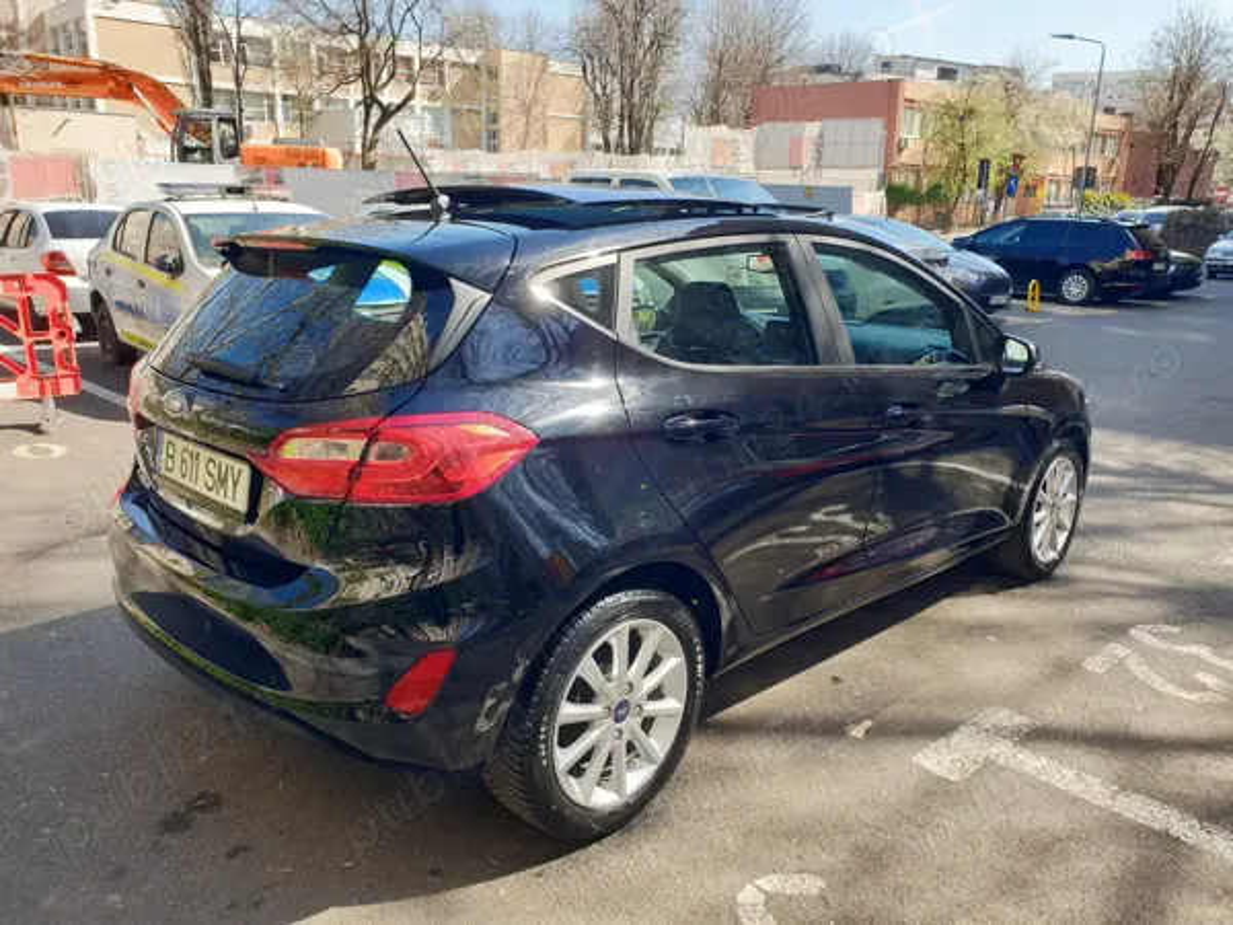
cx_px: 616
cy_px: 462
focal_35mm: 26
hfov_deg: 67.3
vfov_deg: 53.1
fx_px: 926
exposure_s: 1/248
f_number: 2.4
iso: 50
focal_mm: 4.3
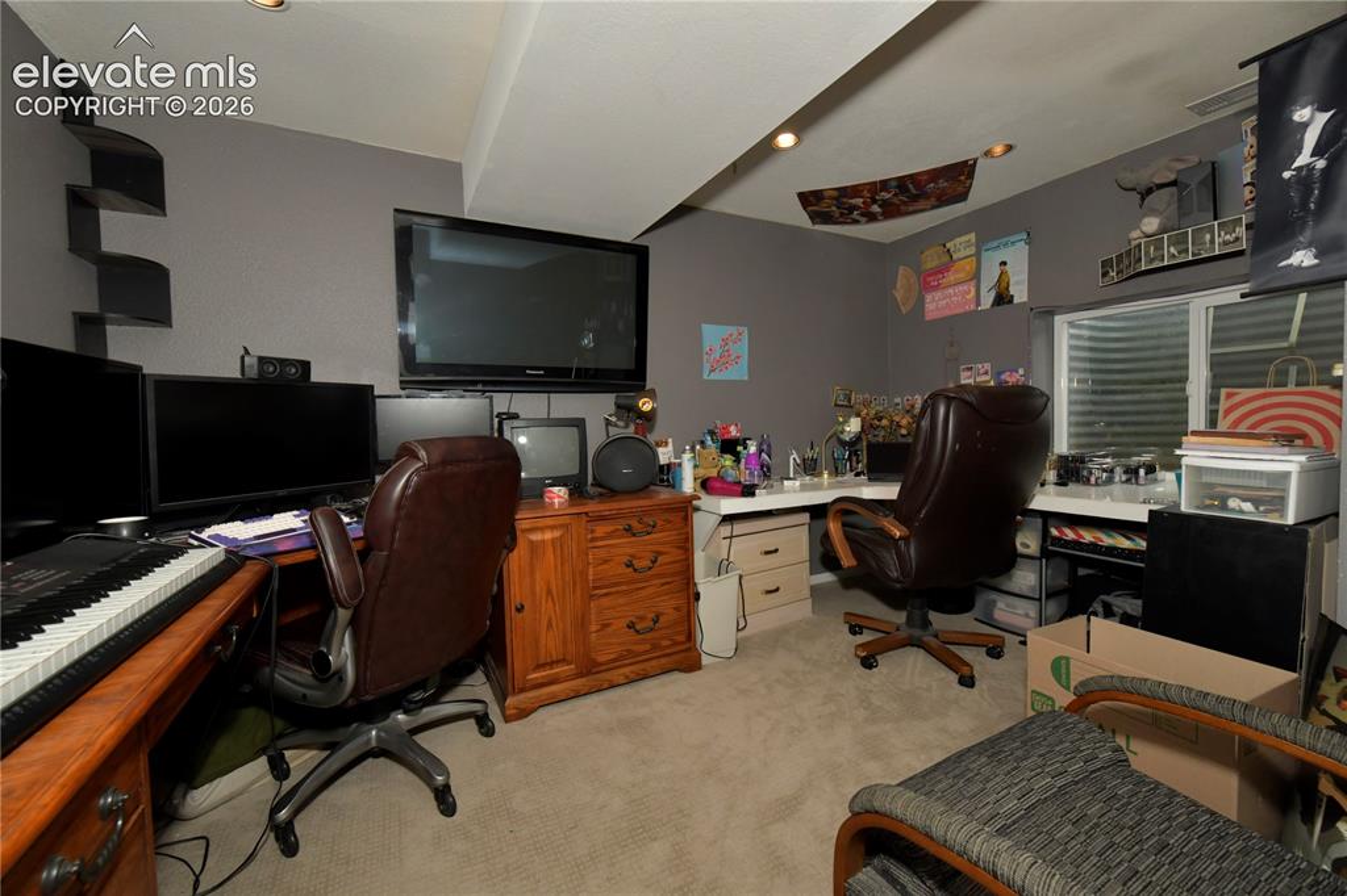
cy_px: 448
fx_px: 524
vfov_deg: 81.2
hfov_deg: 104.3
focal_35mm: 14
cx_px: 674
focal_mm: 14
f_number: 9
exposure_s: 1/160
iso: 1250
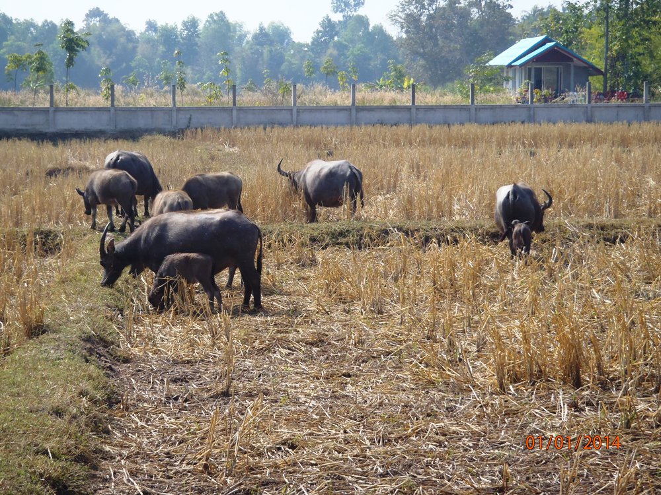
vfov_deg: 14.4
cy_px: 248
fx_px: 1967
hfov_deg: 19.1
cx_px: 330
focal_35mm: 103
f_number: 5
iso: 80
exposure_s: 1/320
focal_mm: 18.46
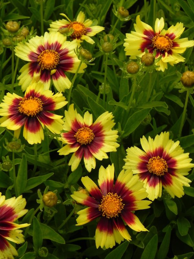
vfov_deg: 13.6
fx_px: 1083
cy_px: 130
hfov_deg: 10.2
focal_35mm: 145
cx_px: 97
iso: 160
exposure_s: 1/1600
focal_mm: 25.7
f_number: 5
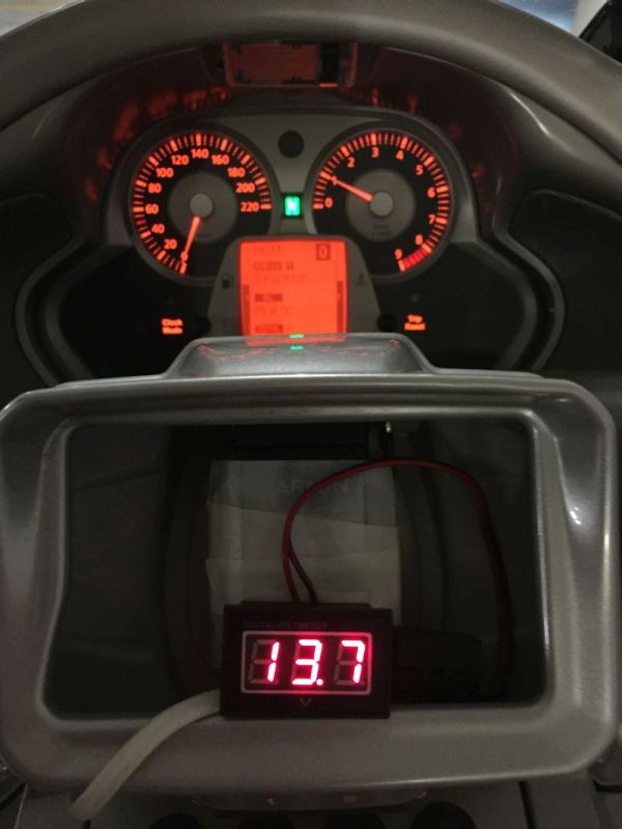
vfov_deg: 61.7
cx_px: 311
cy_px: 414
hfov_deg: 48.2
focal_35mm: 29
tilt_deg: -40.1
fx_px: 695
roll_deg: -1.3
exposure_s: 1/17
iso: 400
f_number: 2.2
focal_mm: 4.15
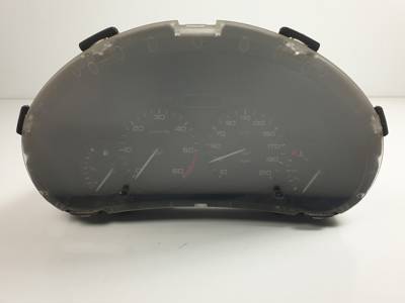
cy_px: 152
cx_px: 202
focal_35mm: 26
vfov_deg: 53.1
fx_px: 304
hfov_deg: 67.3
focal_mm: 4.3
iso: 50
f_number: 2.4
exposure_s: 1/132
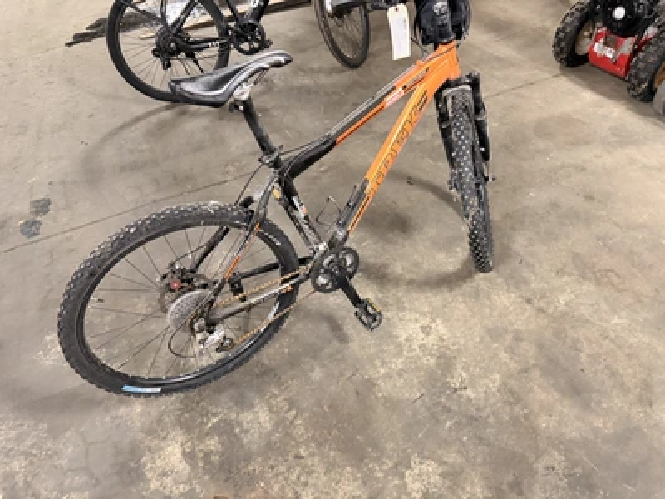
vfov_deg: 56.8
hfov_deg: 71.6
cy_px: 250
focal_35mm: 24
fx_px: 461
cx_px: 332
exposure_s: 1/60
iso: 640
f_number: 1.78
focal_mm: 6.76
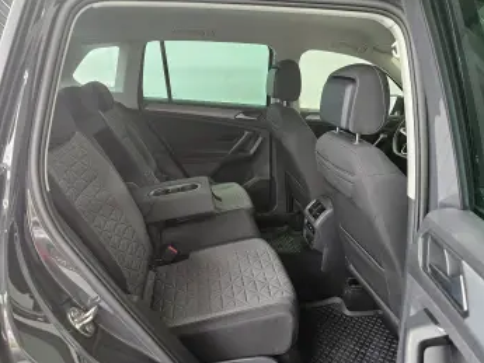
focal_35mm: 24
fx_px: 336
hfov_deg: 71.6
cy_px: 186
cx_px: 250
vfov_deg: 56.8
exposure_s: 1/142
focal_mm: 6.3
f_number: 1.7
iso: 250
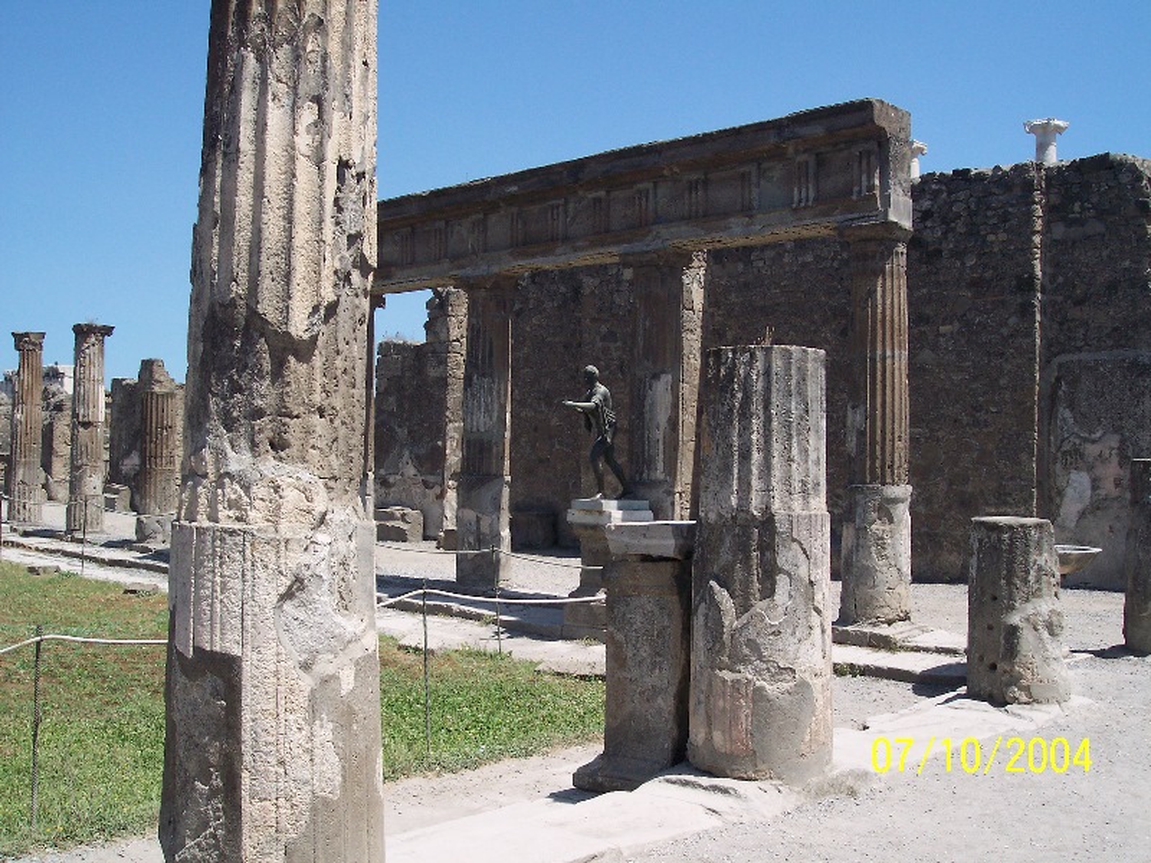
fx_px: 1264
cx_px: 576
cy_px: 432
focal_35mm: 38
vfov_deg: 37.7
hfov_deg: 49.0
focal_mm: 8
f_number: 4.8
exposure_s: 1/700
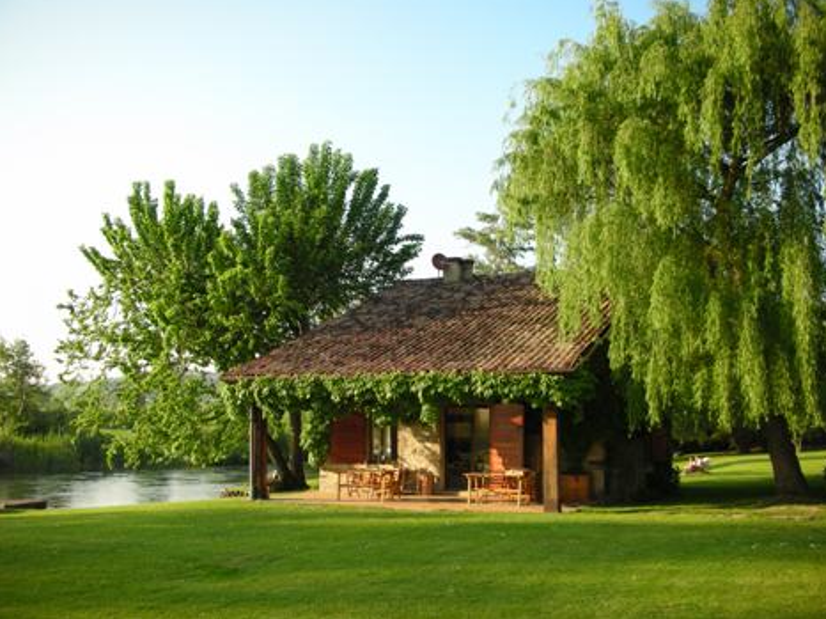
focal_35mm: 36
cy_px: 306
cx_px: 410
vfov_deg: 39.6
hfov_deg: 51.4
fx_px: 859
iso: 50
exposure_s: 1/186
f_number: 3
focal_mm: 5.8
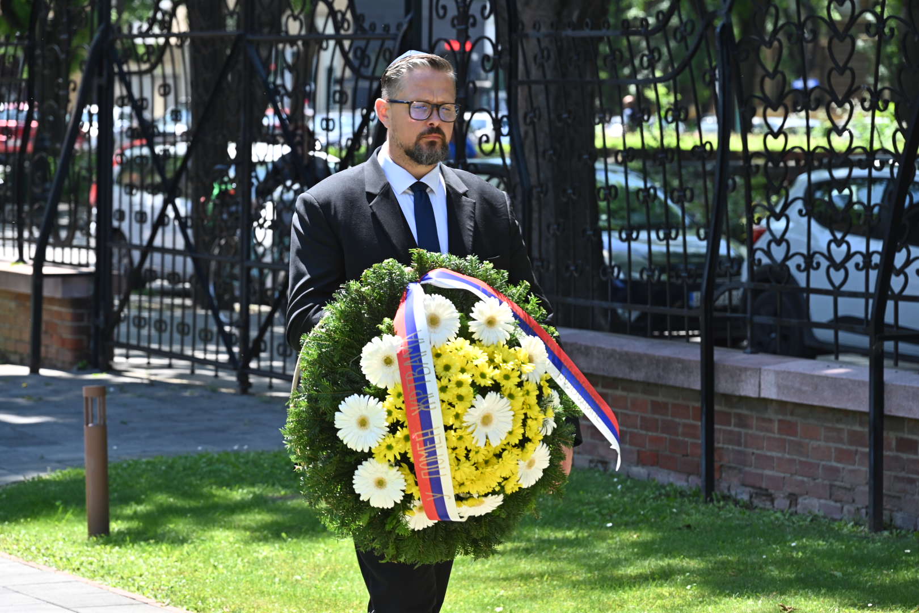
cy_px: 306
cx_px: 460
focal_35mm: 120
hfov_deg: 17.1
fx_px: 3063
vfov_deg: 11.4
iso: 250
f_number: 6.3
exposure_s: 1/320
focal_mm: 120
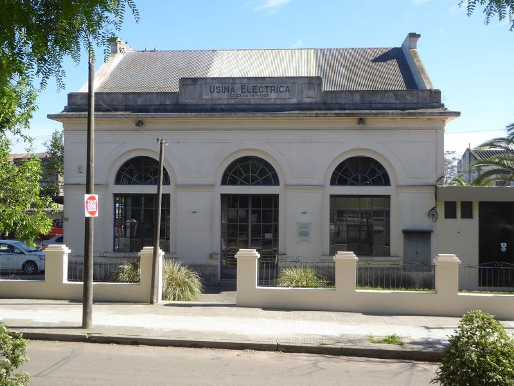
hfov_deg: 44.8
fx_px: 624
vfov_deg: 34.3
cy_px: 193
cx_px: 257
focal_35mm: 42
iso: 80
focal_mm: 7.2
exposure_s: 1/320
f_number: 3.8
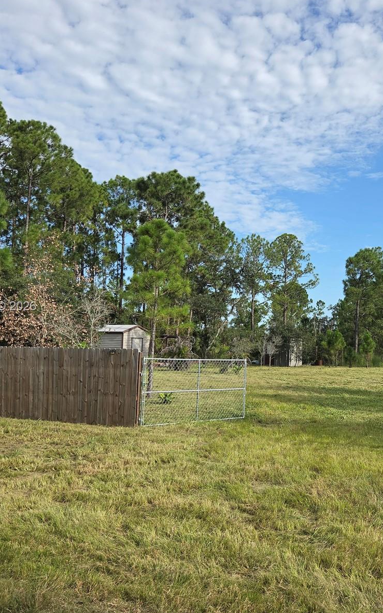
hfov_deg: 37.3
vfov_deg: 58.1
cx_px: 290
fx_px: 551
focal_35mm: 33
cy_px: 307
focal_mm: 5.4
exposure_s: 1/3050
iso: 80
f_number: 1.8
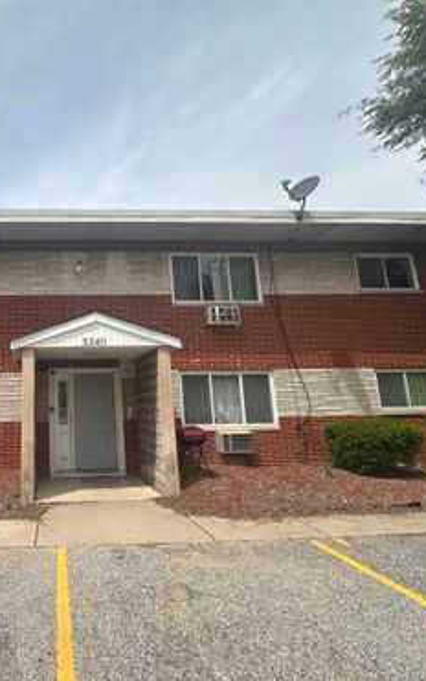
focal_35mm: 20
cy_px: 340
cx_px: 57
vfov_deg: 85.1
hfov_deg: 53.5
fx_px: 371
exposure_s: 1/1595
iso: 40
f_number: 2.2
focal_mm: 2.22
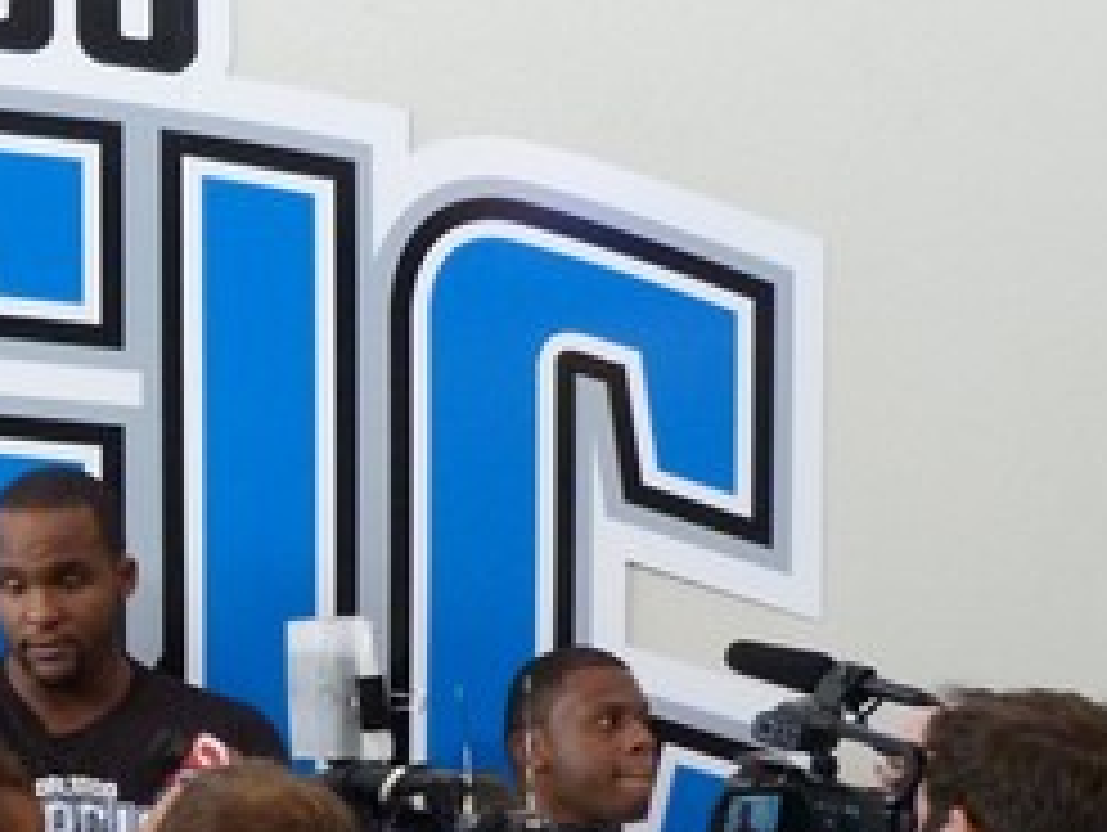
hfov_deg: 23.3
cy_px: 751
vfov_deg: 18.6
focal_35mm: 78
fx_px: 2497
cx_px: -158
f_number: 2.9
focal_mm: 5.3
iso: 400
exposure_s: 1/40
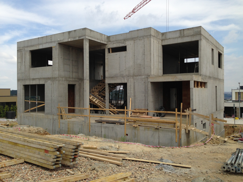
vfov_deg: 42.9
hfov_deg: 55.4
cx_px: 122
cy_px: 91
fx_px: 232
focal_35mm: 33
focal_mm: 4.13
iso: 50
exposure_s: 1/1466
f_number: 2.4
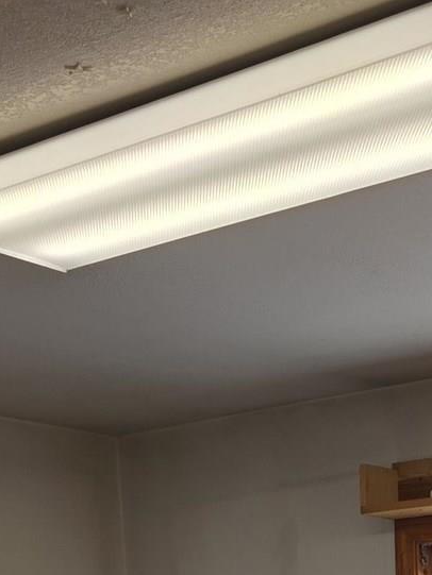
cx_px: 406
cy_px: 1053
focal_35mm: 98
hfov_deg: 14.9
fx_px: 1630
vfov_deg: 16.5
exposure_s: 1/120
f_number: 1.7
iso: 16
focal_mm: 6.3
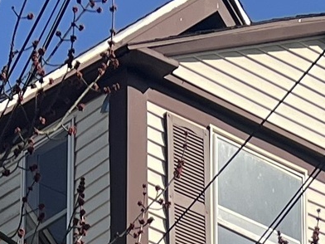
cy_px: 915
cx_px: 244
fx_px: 1915
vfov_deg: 6.2
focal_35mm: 204
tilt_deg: +9.3
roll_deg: +0.3
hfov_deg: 9.7
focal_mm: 5.7
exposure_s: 1/4444
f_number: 1.5
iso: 50
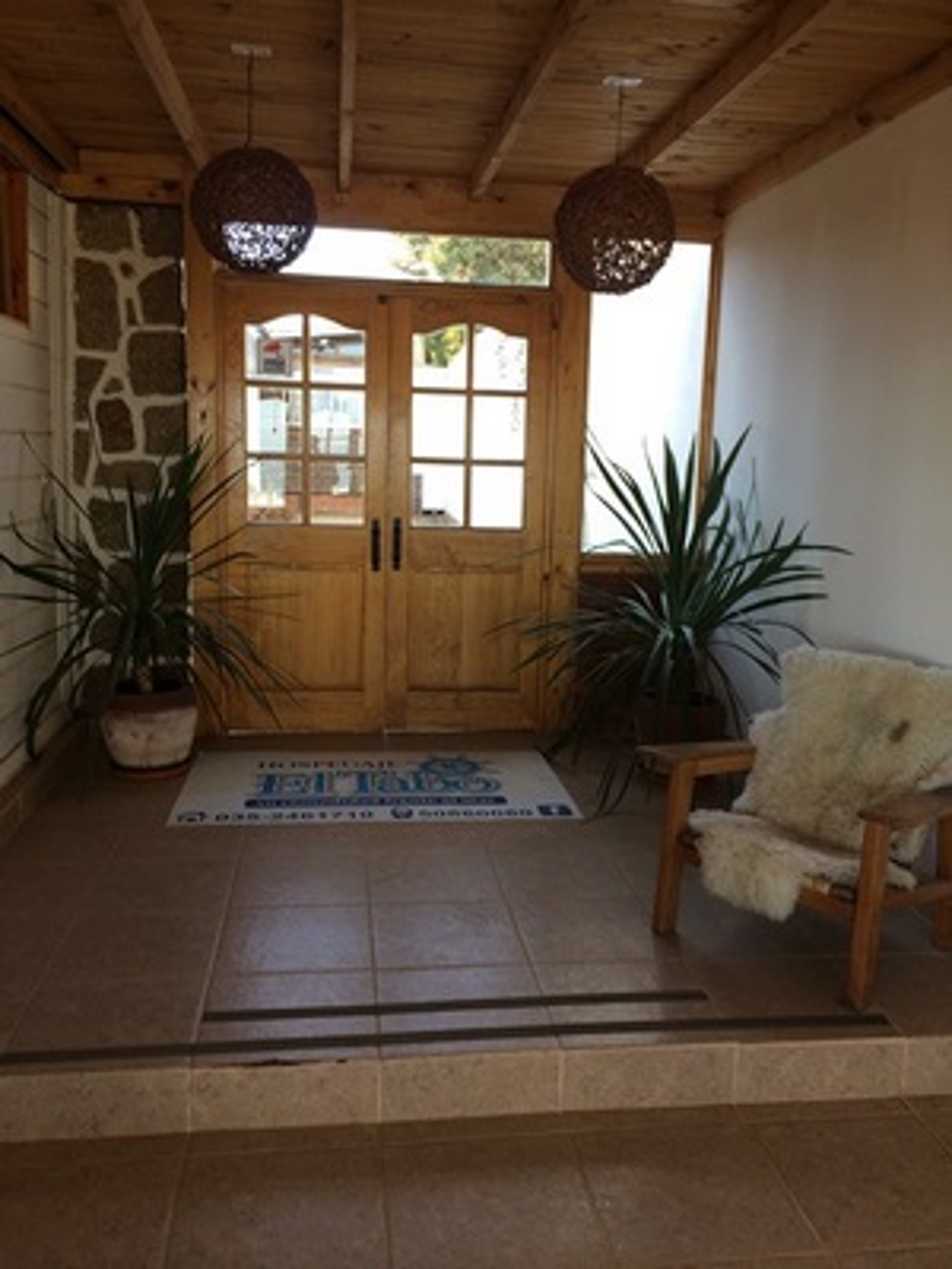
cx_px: 476
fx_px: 1100
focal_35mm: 30
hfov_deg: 46.8
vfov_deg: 60.0
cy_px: 634
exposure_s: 1/60
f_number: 2.2
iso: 32
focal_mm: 4.12
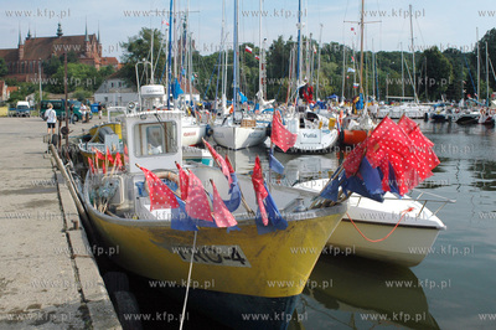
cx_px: 248
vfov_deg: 36.8
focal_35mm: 36
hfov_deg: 53.2
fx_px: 496
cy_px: 165
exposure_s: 1/1000
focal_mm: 24
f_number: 8
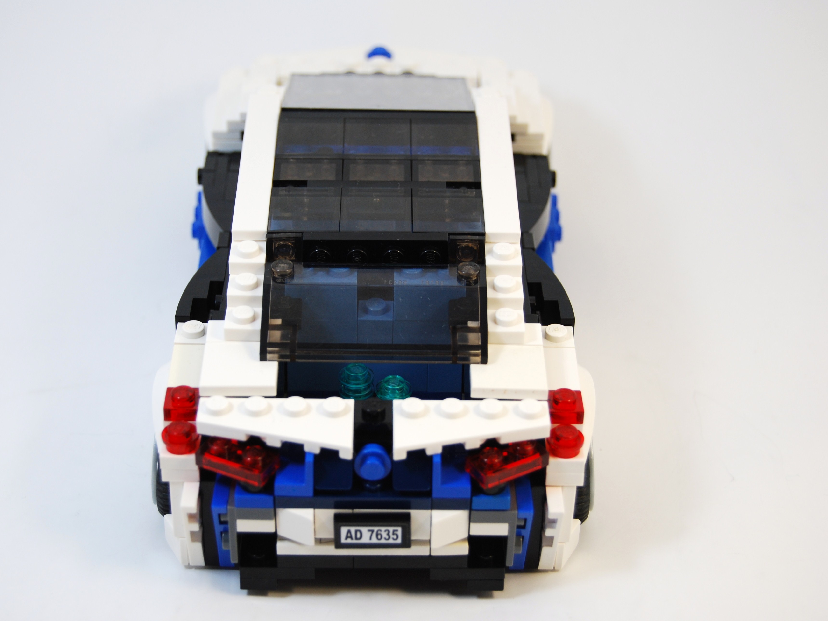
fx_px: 1794
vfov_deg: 19.6
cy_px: 311
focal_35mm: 75
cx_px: 374
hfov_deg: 26.0
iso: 200
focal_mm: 46
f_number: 5.3
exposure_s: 1/100
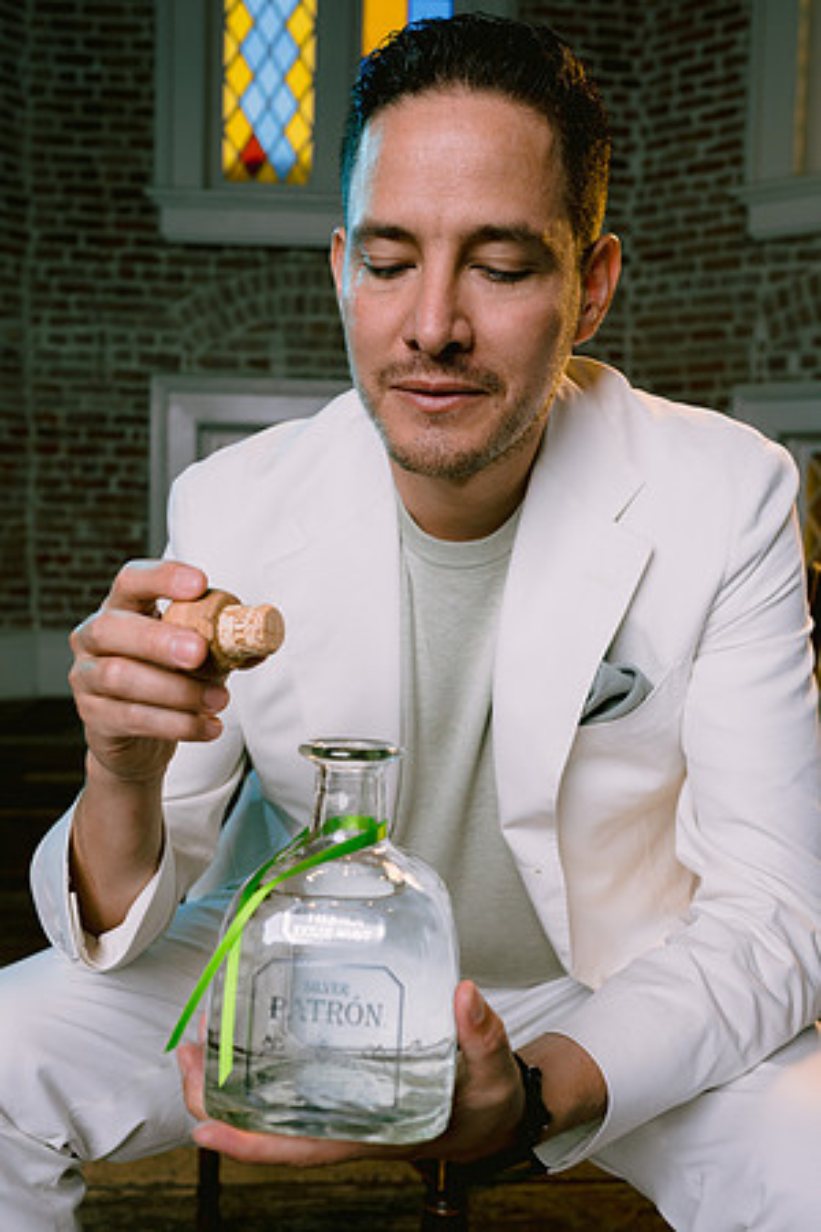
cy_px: 616
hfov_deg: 37.9
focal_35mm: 35
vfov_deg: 54.4
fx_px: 1197
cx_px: 410
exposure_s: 1/160
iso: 200
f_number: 5.6
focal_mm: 35
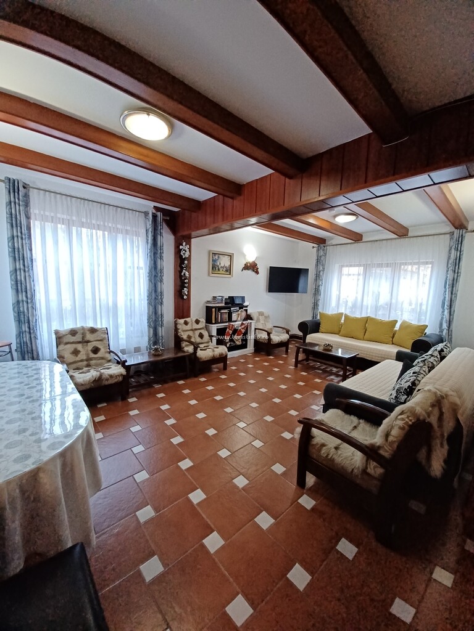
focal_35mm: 13
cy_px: 316
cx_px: 237
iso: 160
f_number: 2.2
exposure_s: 1/33.3
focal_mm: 1.42
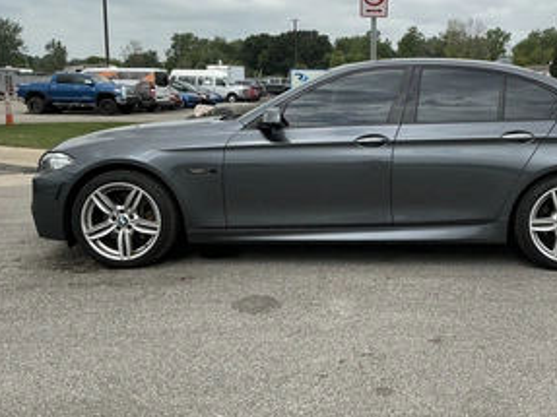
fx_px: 627
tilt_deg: -3.4
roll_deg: -0.9
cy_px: 165
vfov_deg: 36.6
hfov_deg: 47.0
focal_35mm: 39
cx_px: 378
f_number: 1.8
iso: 25
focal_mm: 3
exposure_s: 1/1848
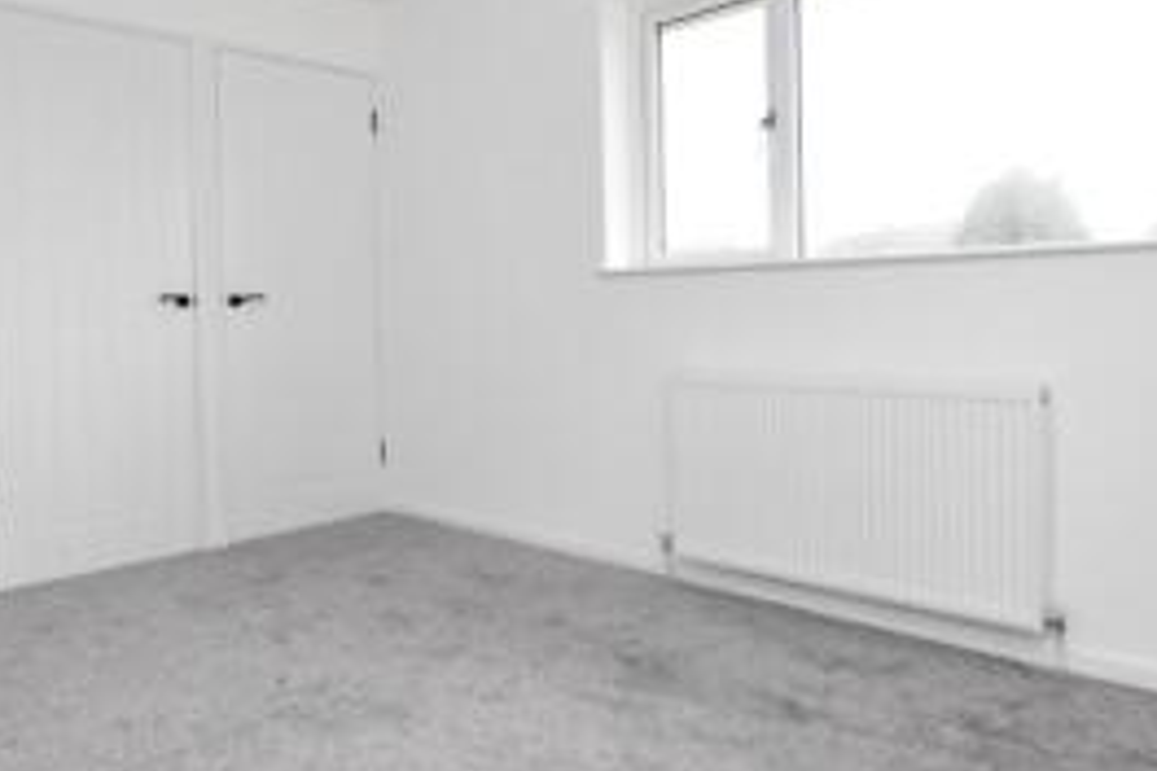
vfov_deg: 47.7
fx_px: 868
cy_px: 322
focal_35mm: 27
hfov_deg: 67.3
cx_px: 535
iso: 1600
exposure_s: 1/125
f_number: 4
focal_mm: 10
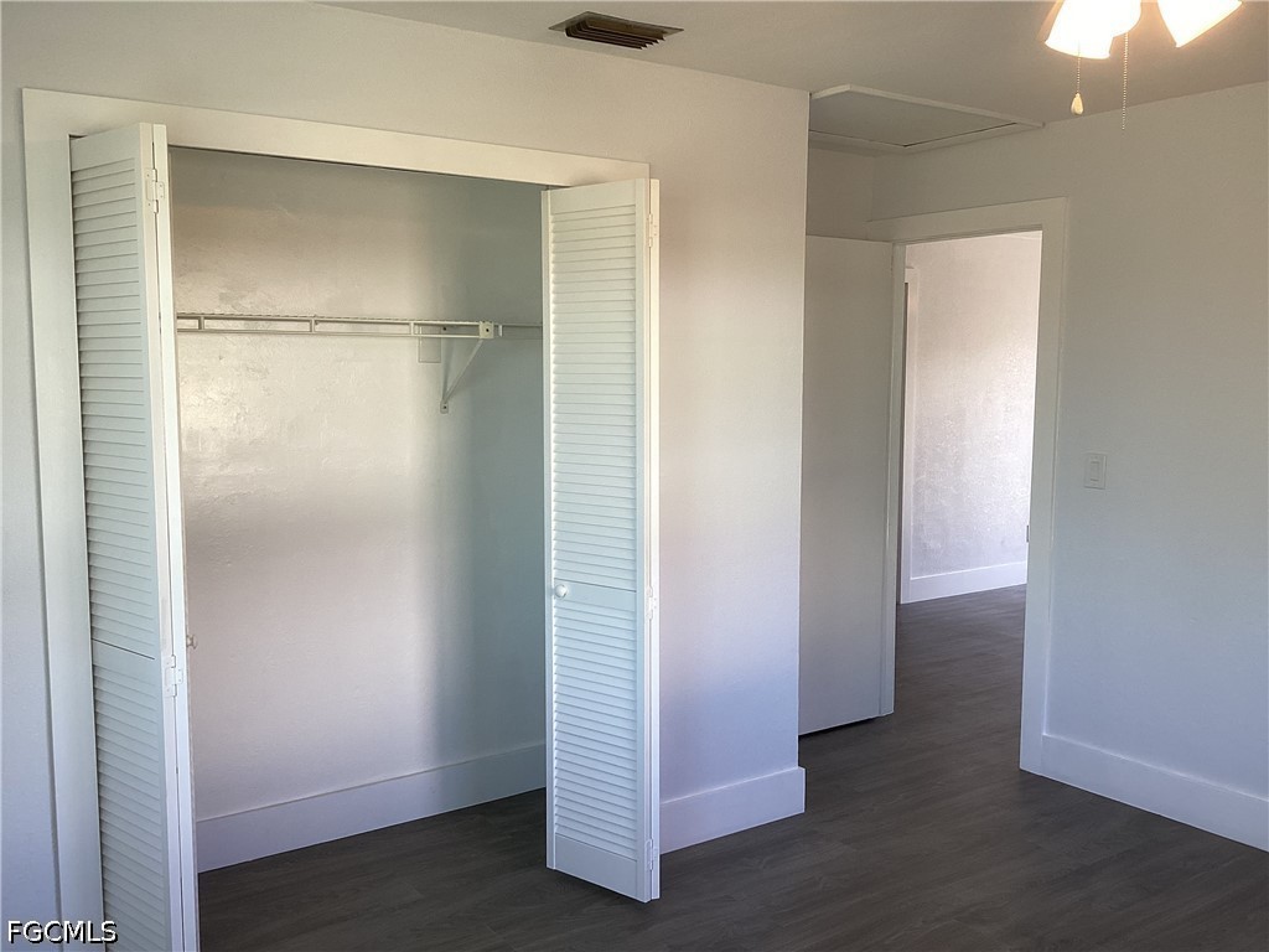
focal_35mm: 31
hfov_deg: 58.4
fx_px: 1136
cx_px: 634
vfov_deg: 45.4
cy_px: 476
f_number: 2.4
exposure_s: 1/60
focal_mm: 3.3
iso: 50
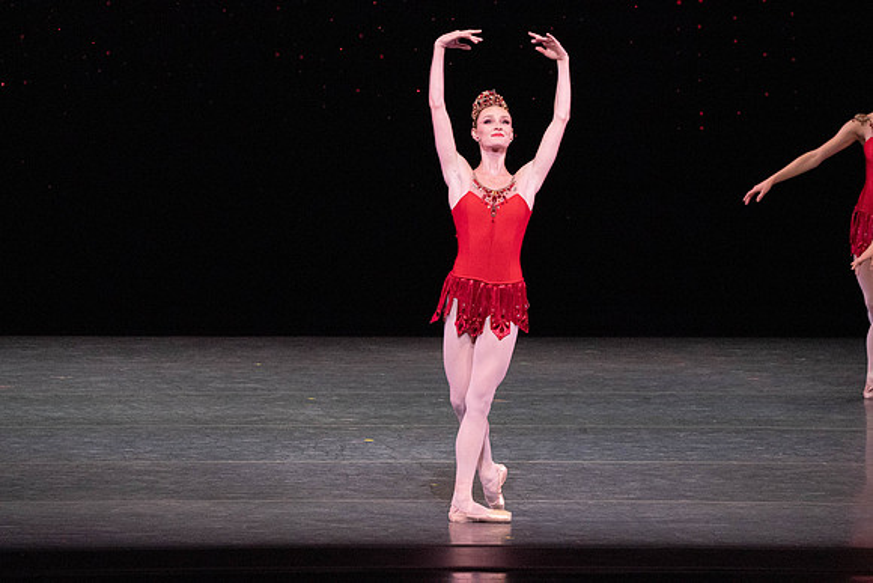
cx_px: 436
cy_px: 292
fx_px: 8610
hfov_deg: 5.8
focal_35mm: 355
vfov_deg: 3.9
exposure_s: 1/500
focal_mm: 355
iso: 16000
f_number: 11
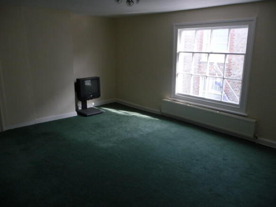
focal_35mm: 28
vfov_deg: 49.7
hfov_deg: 63.5
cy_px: 104
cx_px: 138
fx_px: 223
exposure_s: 1/60
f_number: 3.3
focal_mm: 4.7
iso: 100
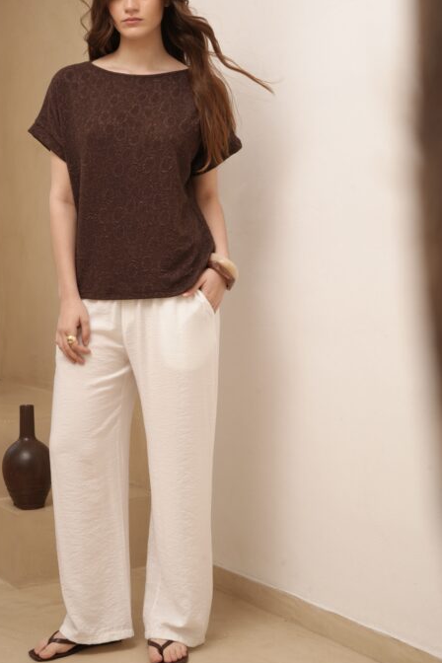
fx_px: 1234
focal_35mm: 67
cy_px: 285
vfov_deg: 30.0
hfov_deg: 20.3
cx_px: 157
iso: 640
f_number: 13
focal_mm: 50
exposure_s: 1/125
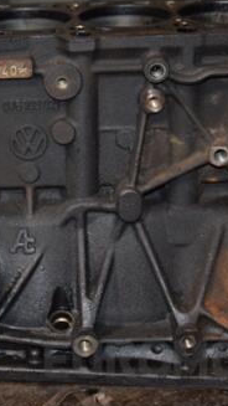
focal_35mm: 101
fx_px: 1085
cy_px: 194
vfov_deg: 21.2
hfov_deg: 11.9
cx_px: 21
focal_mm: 35
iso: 800
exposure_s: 1/60
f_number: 5
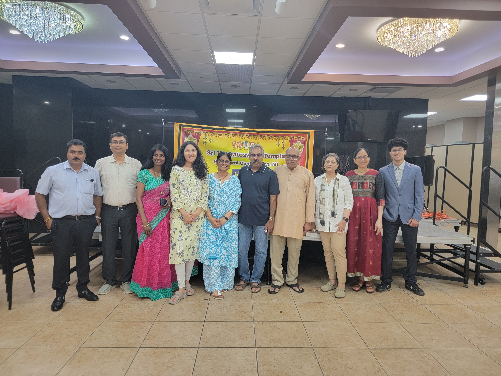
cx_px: 250
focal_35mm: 24
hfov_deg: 71.6
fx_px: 347
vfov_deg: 56.8
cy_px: 188
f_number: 1.8
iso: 200
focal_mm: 6.7
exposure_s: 1/120
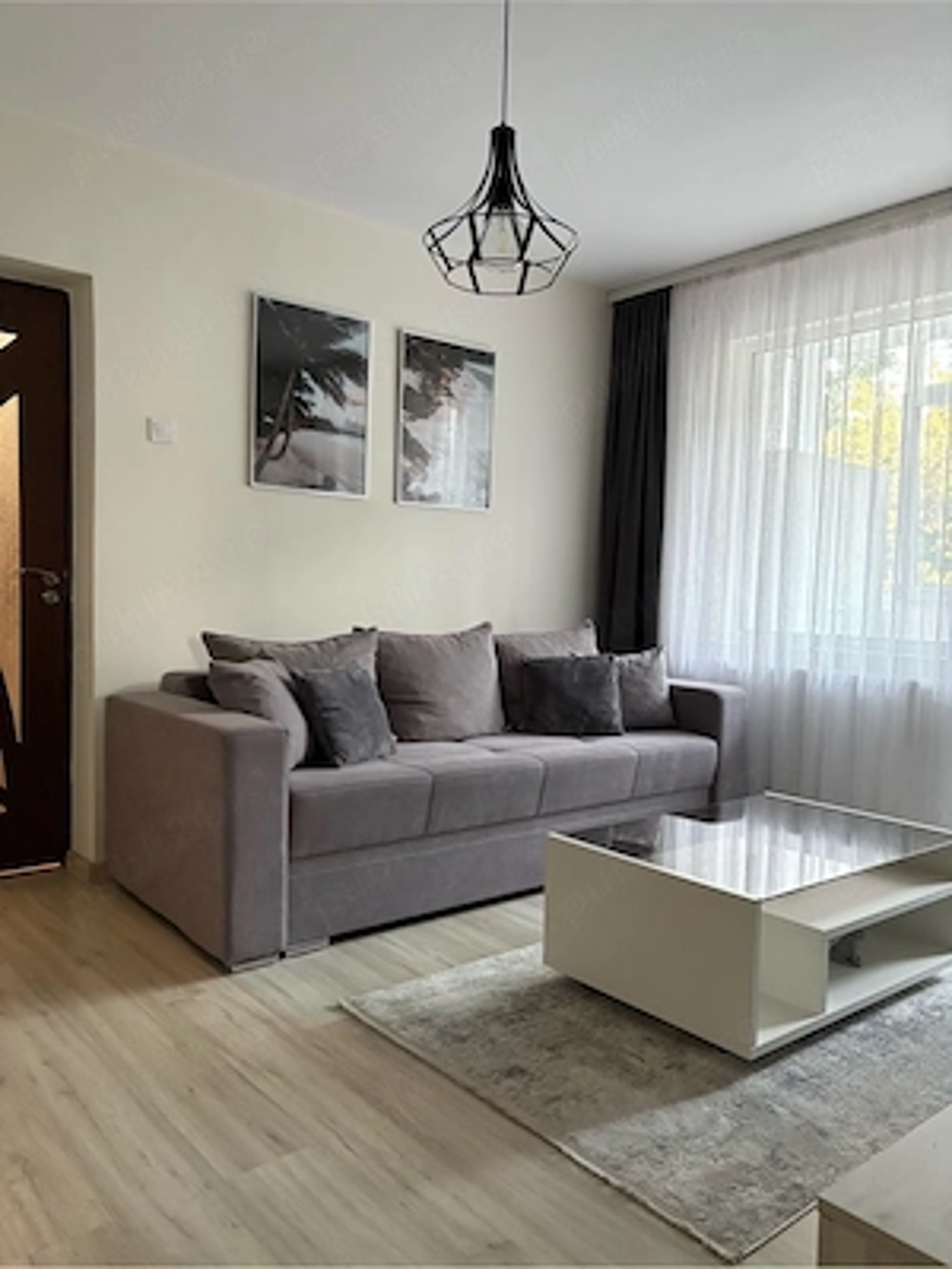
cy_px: 634
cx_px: 476
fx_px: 953
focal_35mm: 26
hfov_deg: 53.1
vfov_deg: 67.3
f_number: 1.6
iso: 500
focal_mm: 5.96
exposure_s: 1/58
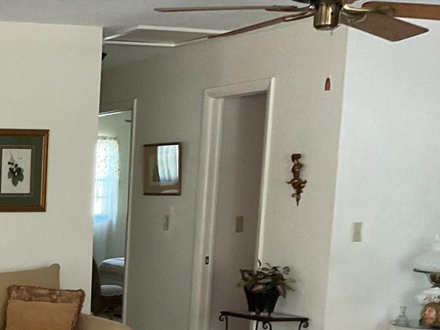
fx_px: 991
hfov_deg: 22.8
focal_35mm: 78
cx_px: -101
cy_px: 364
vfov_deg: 18.2
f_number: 1.8
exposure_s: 1/60
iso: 250
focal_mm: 3
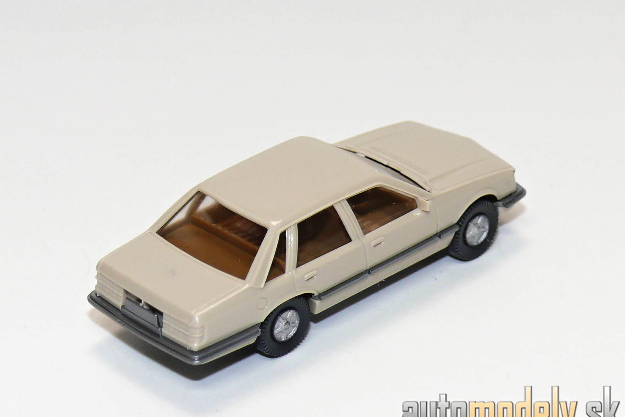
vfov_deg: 9.6
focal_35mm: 143
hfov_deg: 14.3
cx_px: 312
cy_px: 211
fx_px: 2483
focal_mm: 16.4
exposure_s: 1/30
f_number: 4
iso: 100
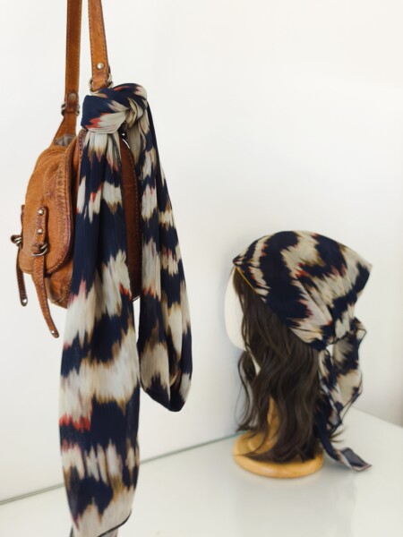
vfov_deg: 56.8
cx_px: 202
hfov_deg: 44.2
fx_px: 497
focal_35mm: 32
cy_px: 268
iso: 50
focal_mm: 6.14
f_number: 1.65
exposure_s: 1/20
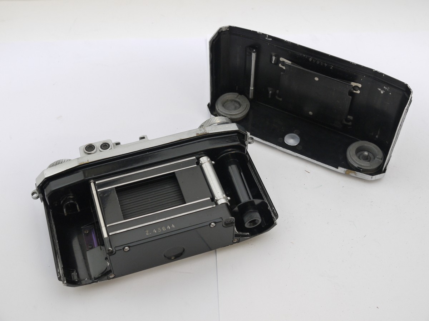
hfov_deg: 38.2
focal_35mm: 50
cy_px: 160
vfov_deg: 29.1
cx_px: 214
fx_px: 620
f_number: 10
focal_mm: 25
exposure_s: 1/10
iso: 400
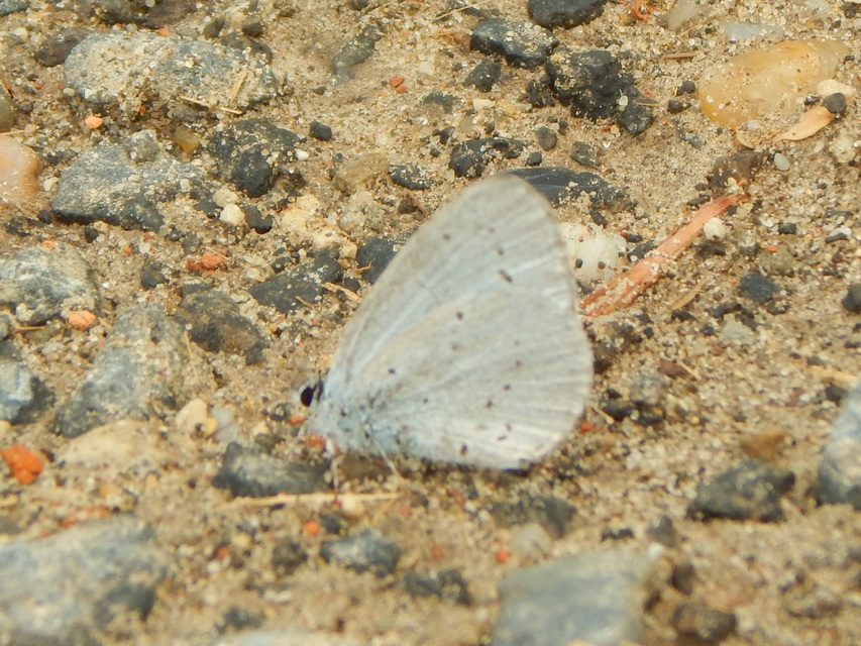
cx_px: 430
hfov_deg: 4.7
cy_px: 323
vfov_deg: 3.5
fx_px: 10572
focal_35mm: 425
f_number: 5.7
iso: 125
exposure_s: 1/320
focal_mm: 76.4
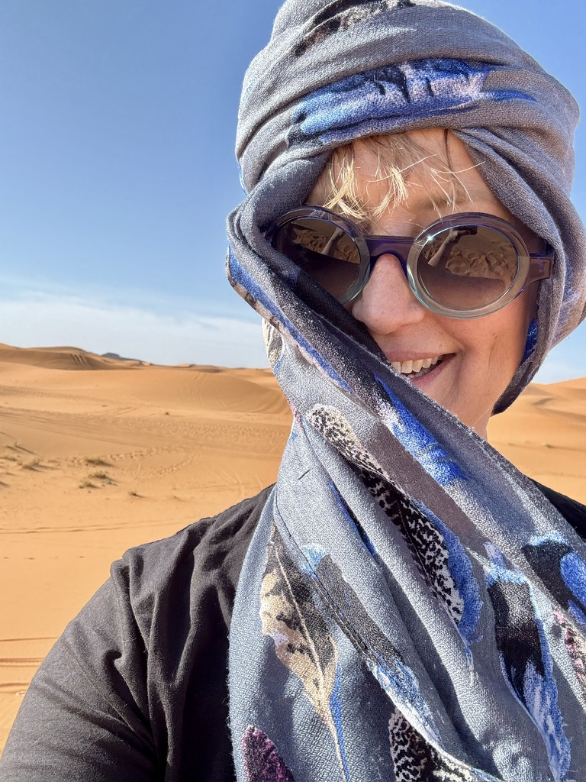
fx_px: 677
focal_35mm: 30
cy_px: 391
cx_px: 293
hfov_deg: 46.8
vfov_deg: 60.0
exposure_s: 1/535
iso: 25
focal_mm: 2.69
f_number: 1.9
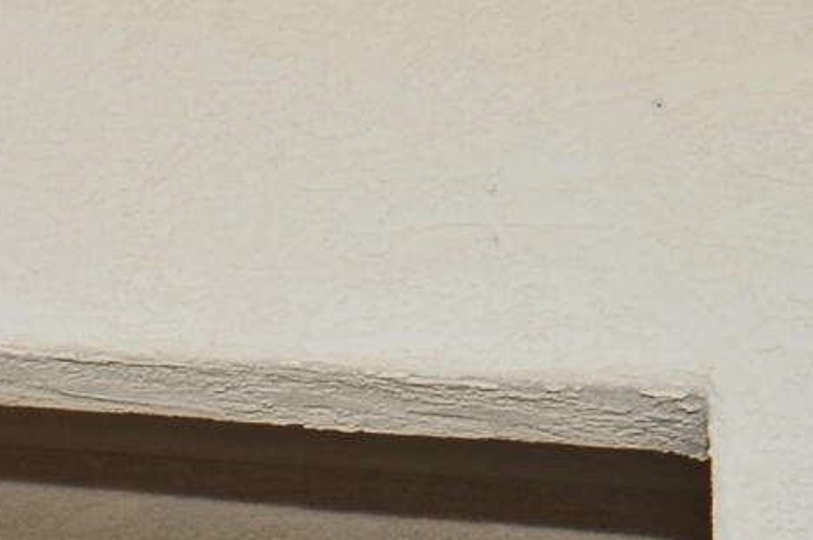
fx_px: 2593
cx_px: -891
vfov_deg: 11.3
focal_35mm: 115
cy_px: 841
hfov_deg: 14.3
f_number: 9
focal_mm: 18
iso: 200
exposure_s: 1/200
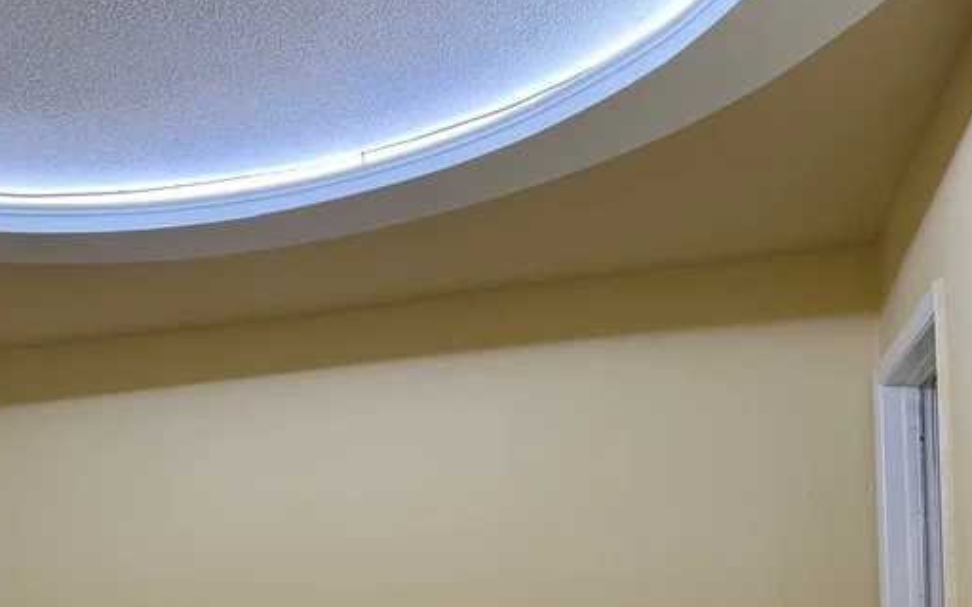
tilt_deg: +0.8
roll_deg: +0.7
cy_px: 658
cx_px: 164
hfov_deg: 37.8
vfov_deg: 23.8
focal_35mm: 51
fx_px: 1351
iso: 100
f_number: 1.78
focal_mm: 6.76
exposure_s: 1/191
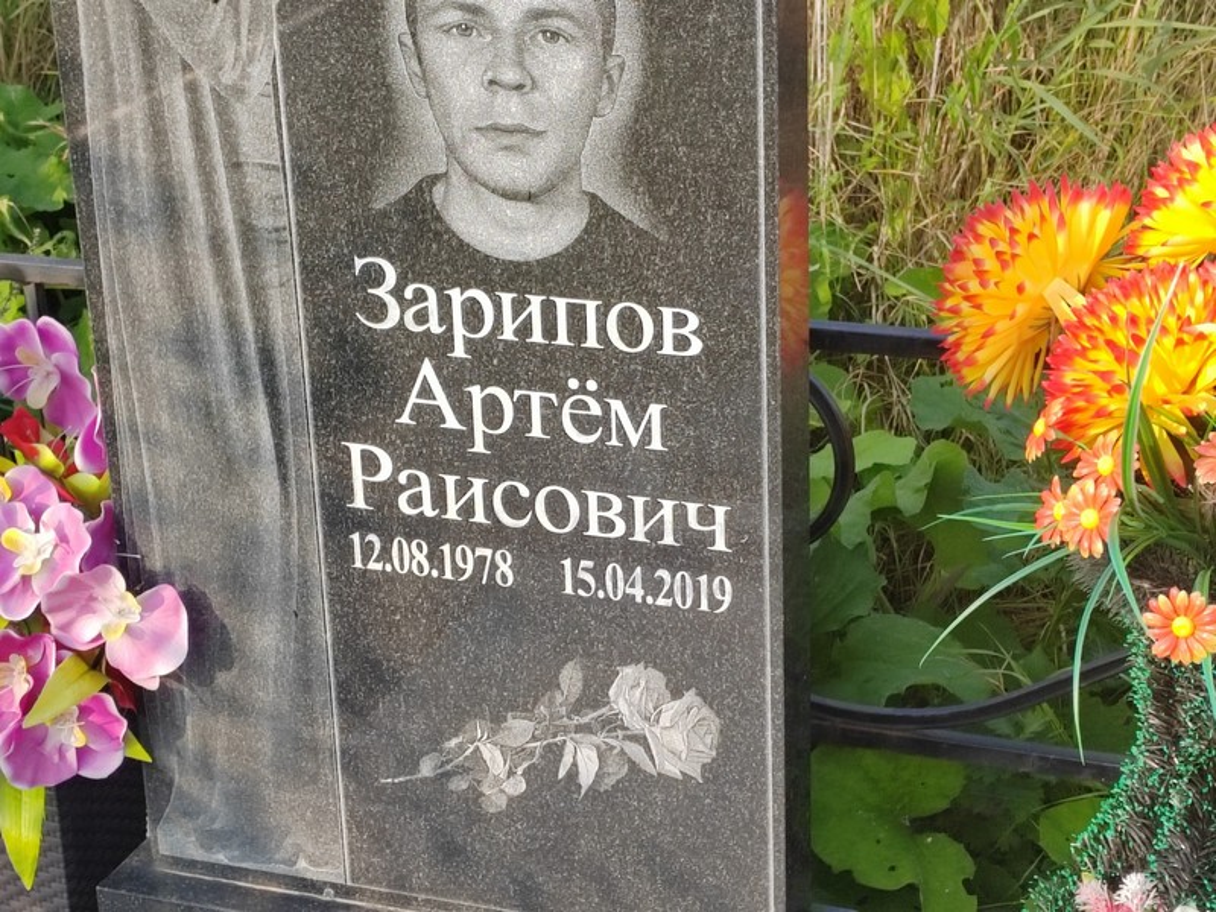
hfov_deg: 26.0
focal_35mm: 75
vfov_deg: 19.6
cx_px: 608
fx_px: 2635
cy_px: 456
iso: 100
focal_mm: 5.52
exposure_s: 1/350
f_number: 1.9
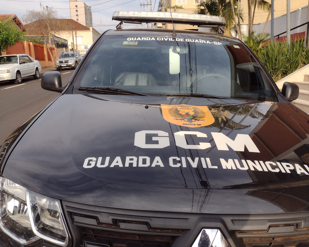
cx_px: 166
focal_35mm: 31
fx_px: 284
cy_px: 132
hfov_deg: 57.1
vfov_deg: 47.1
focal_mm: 4.71
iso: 100
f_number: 1.7
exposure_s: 1/1320
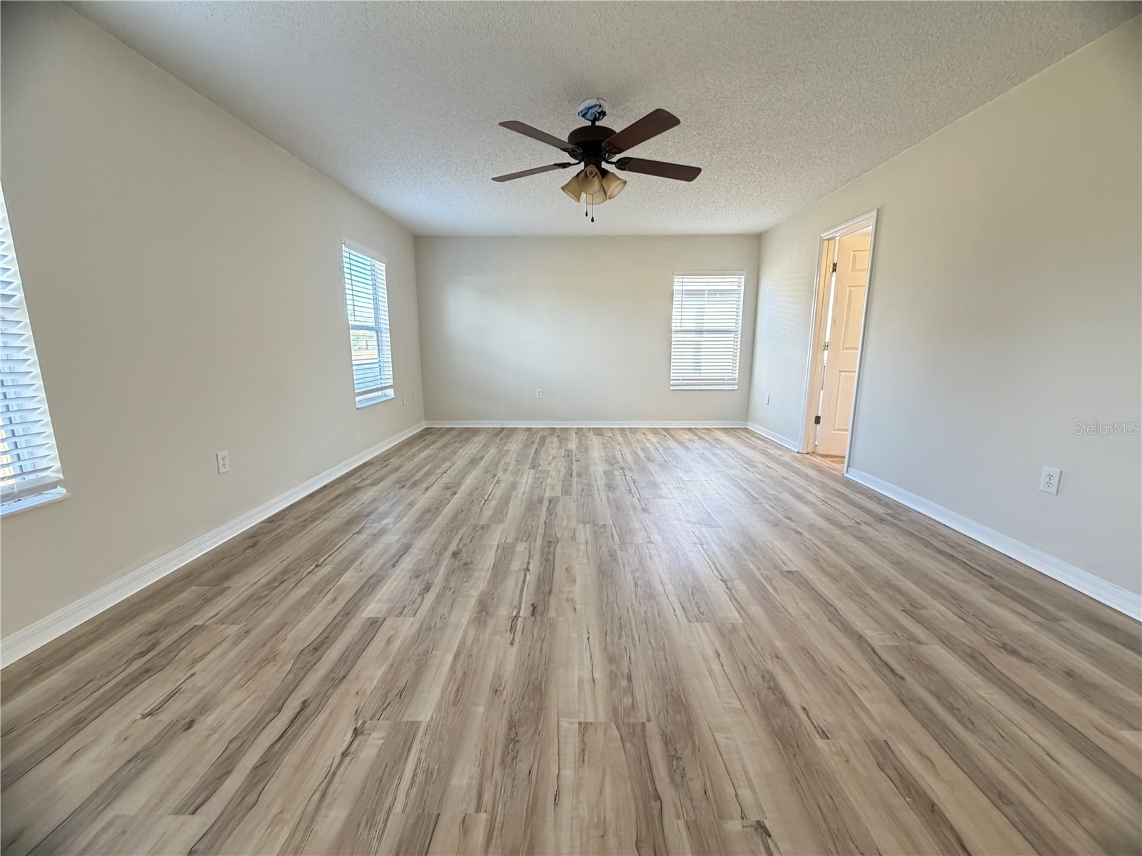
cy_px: 428
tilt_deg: -10.7
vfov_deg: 85.7
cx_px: 571
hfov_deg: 102.1
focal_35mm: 14
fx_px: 462
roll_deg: -0.2
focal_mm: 2.22
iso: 320
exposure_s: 1/98
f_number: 2.2
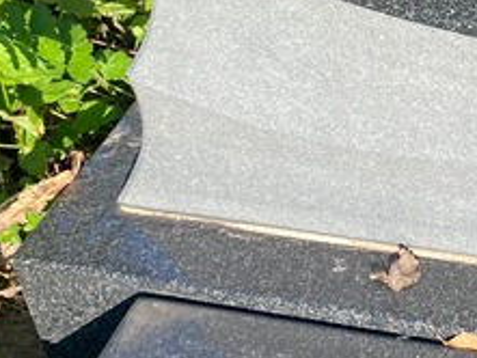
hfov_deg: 20.1
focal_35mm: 94
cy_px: -168
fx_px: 1296
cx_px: 501
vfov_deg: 14.7
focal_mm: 4.25
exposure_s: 1/733
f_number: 1.8
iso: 32
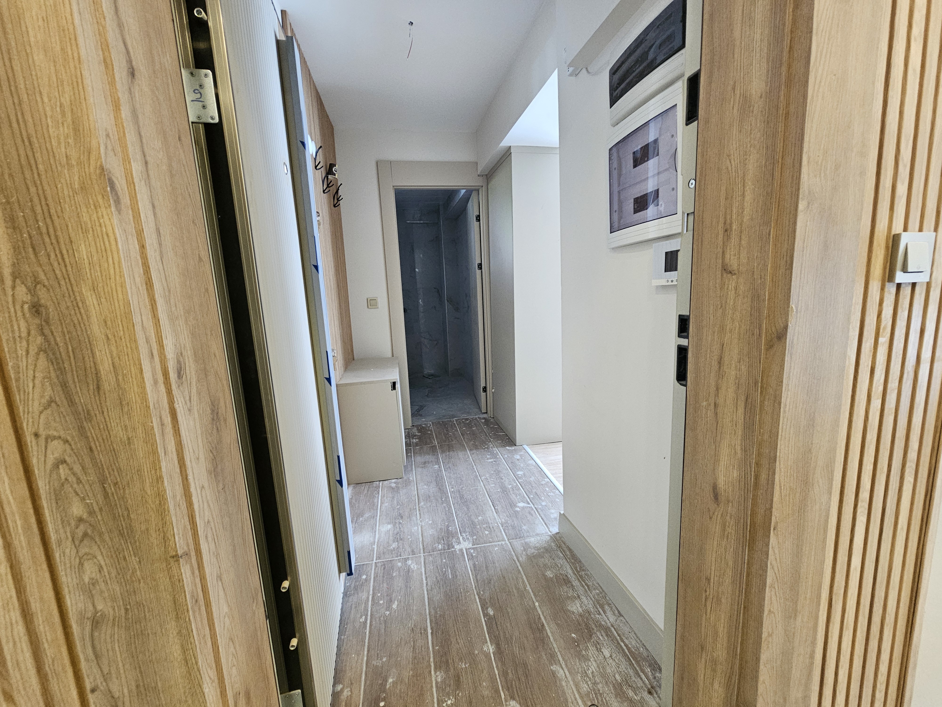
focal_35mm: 13
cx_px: 471
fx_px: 354
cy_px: 354
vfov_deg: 89.9
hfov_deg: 106.2
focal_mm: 2.2
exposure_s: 1/33.3
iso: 320
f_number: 2.2
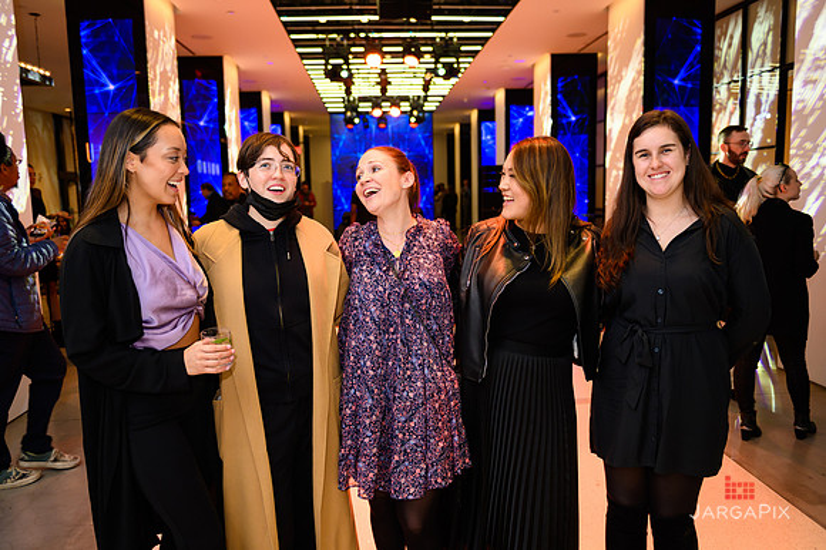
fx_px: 642
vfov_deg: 46.4
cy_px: 275
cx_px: 413
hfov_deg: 65.5
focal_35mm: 28
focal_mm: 28
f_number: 3.2
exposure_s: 1/200
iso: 800
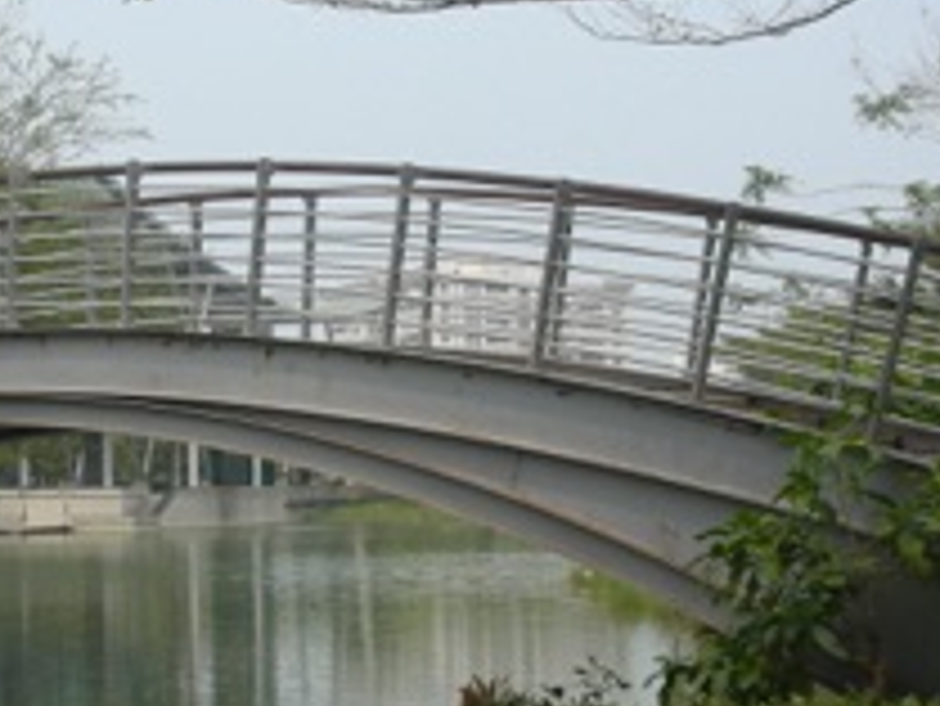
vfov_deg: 19.2
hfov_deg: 25.2
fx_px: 2092
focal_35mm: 77
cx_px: 301
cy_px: 349
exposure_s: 1/92
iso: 50
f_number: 8.5
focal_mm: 5.8
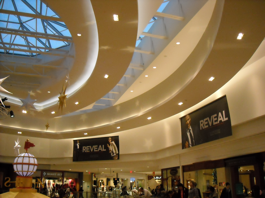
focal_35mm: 35
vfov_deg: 40.7
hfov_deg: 52.6
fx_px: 268
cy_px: 99
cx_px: 132
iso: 590
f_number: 2.8
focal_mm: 5.7
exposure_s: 1/209
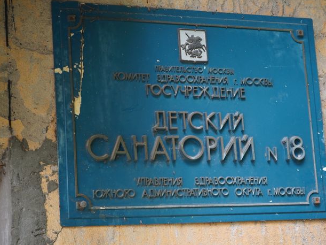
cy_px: 121
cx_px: 183
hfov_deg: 25.3
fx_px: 725
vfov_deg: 19.1
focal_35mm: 77
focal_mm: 70
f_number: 5.6
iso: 2500
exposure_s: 1/160
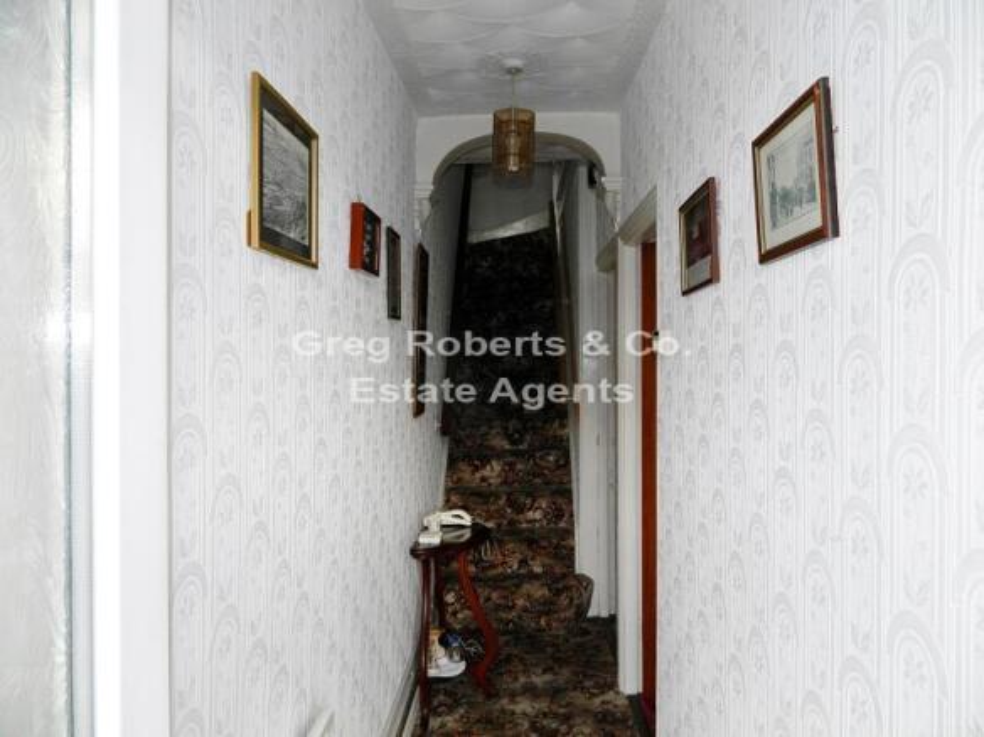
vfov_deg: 54.8
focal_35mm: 25
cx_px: 492
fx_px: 710
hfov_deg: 69.4
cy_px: 368
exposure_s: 1/80
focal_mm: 4.5
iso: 80
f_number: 3.1
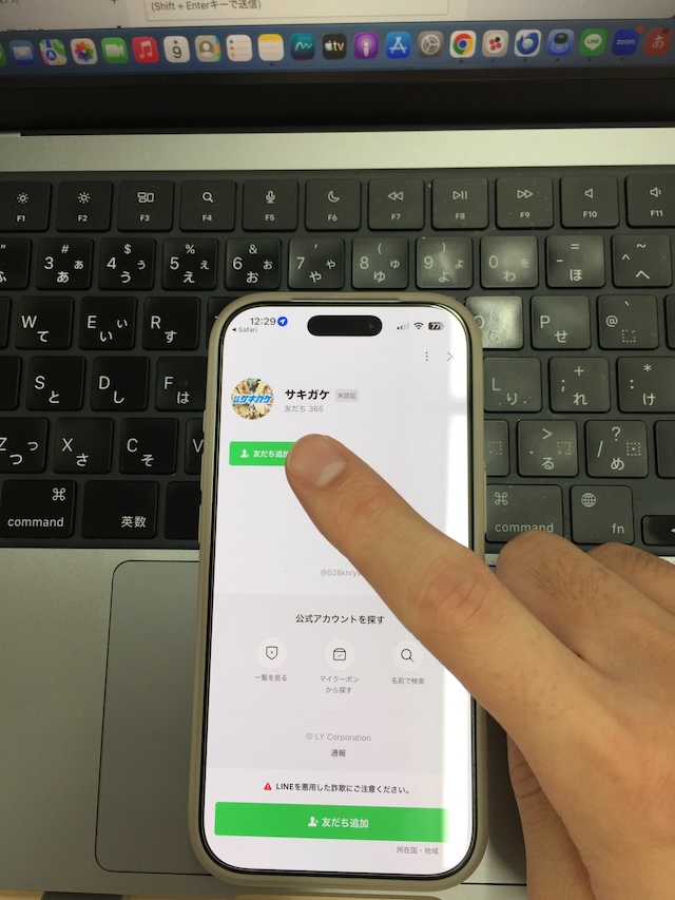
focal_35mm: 29
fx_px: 754
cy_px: 450
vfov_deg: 61.7
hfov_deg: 48.2
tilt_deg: -68.0
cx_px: 338
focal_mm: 4.15
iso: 32
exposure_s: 1/120
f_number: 2.2
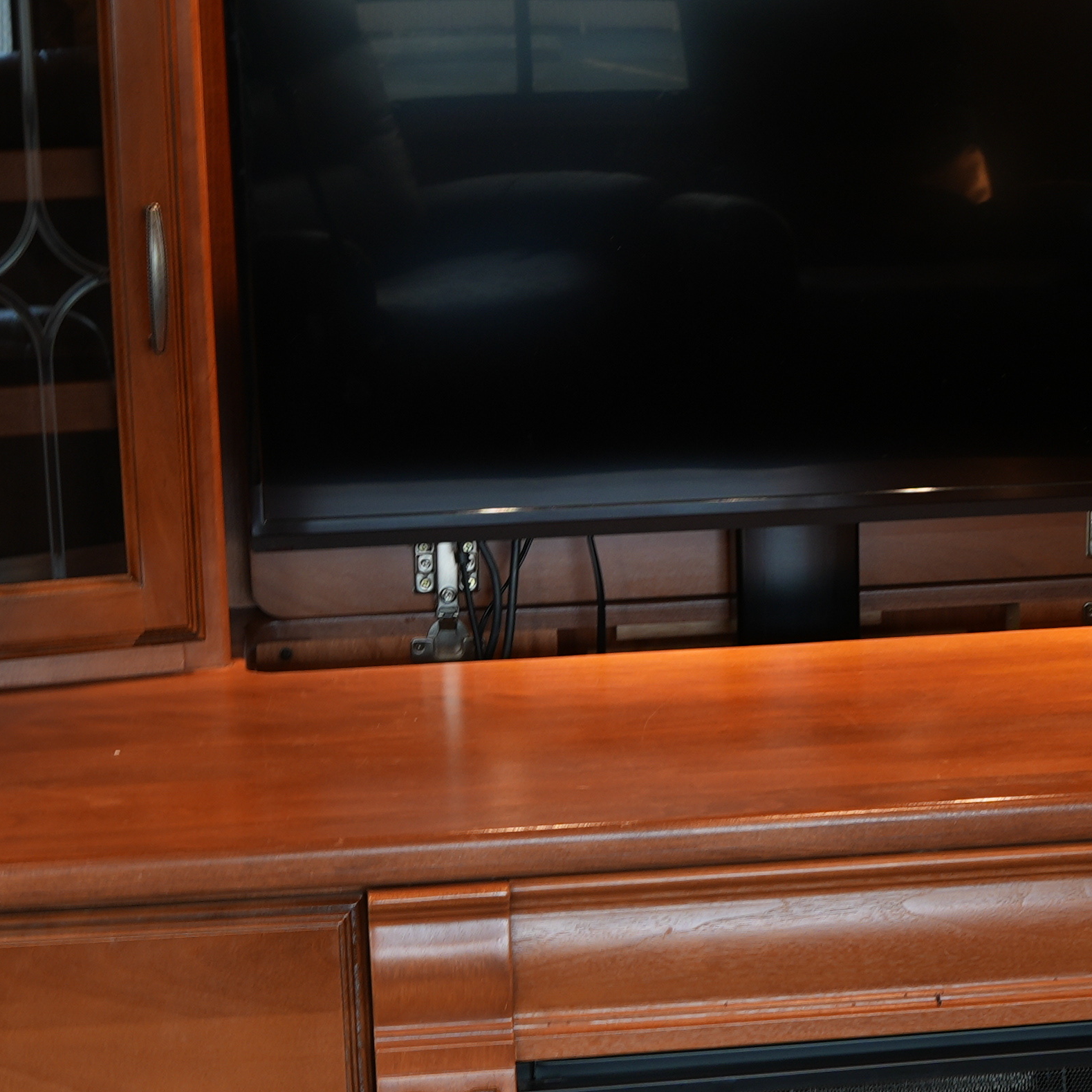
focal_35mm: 80
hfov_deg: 21.3
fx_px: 2855
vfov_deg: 21.6
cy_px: 683
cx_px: 910
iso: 100
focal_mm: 16
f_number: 5
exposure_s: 1/1.6
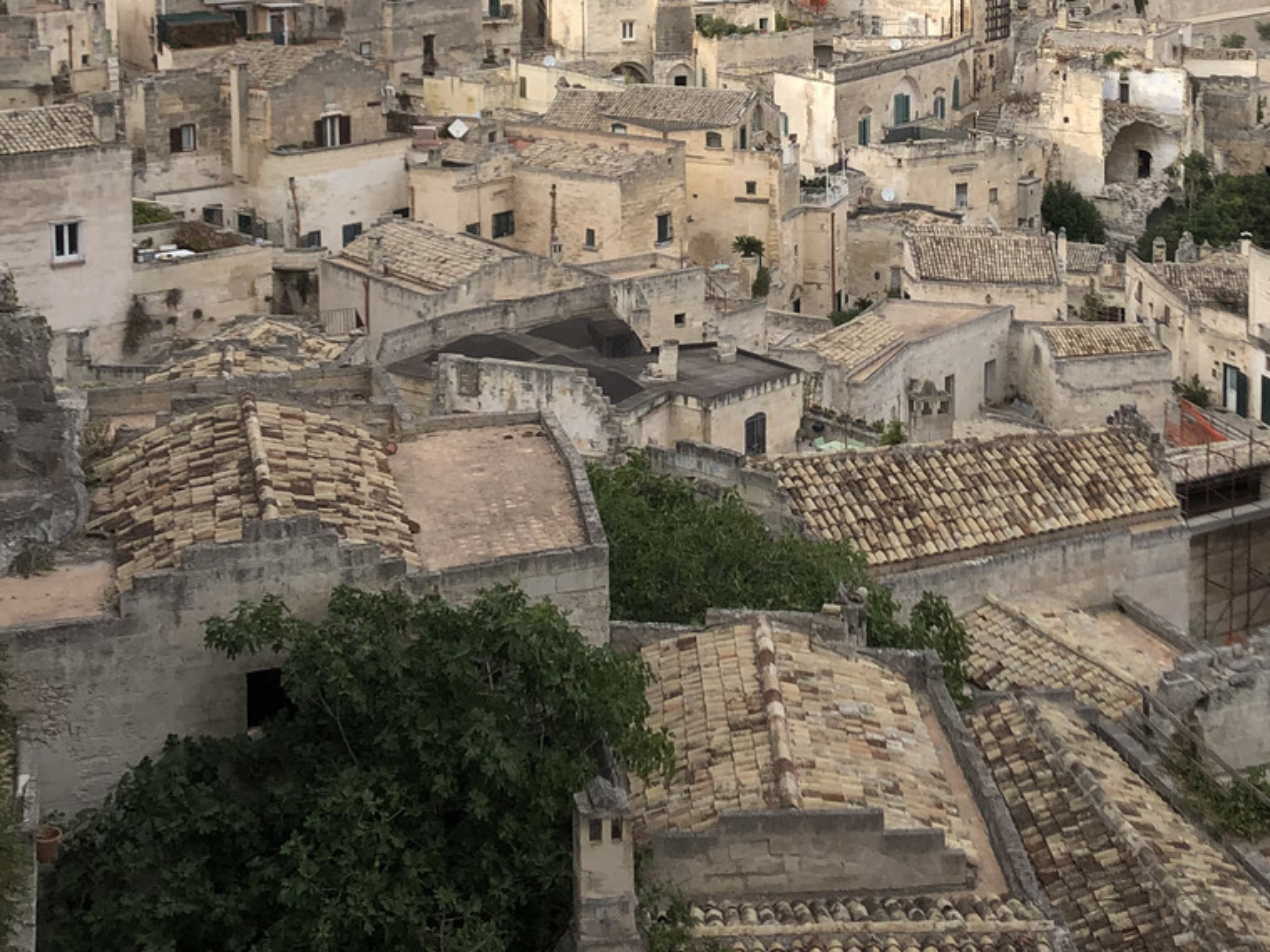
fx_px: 2164
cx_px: 775
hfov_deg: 32.6
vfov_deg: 23.9
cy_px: 40
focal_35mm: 59
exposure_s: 1/796
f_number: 1.8
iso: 20
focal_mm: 4
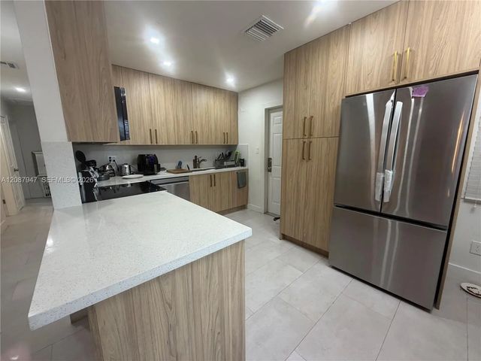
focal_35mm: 14
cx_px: 240
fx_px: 195
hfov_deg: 102.1
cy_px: 180
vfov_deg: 85.7
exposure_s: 1/120
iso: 250
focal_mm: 2.22
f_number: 2.2
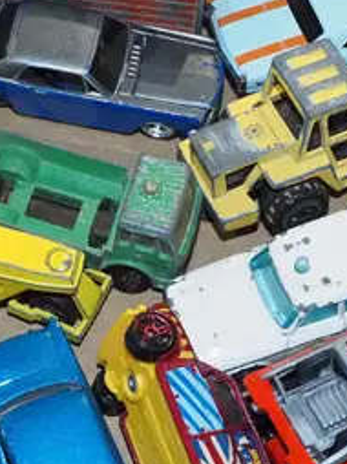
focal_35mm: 121
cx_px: 68
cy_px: 79
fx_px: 1620
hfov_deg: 12.2
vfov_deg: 16.2
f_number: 5.6
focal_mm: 15
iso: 2000
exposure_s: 1/60
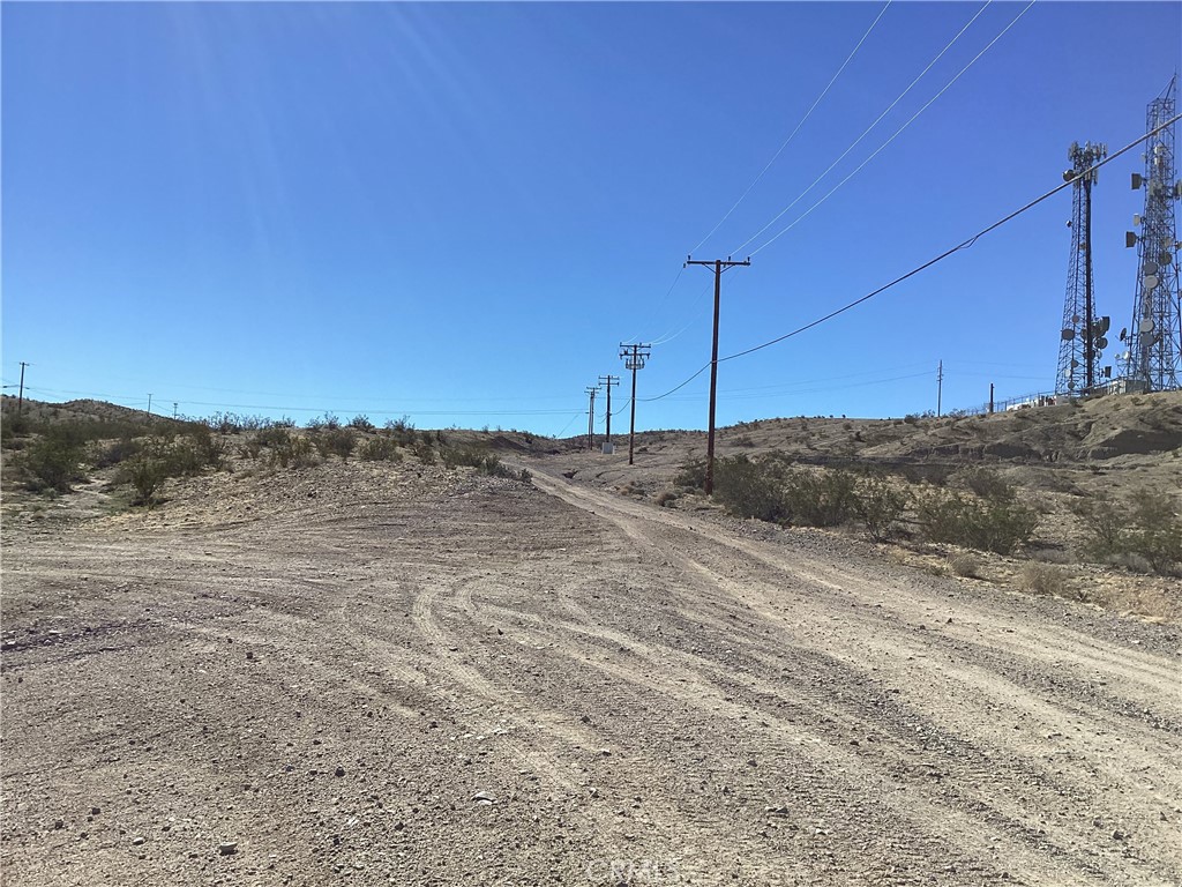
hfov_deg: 58.4
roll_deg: -3.7
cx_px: 591
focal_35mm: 31
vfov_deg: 45.4
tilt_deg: +1.8
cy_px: 444
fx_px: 1059
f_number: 2.4
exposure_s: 1/2717
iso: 25
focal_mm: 3.3
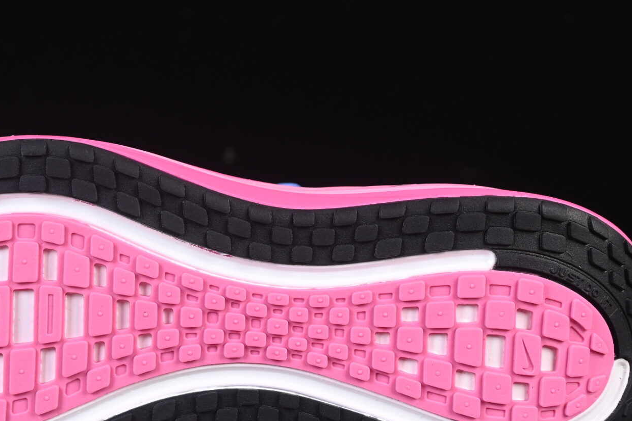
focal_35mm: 155
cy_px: 230
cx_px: 223
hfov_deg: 13.2
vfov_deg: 8.9
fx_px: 2721
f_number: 7.1
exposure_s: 1/80
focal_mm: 50
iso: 160
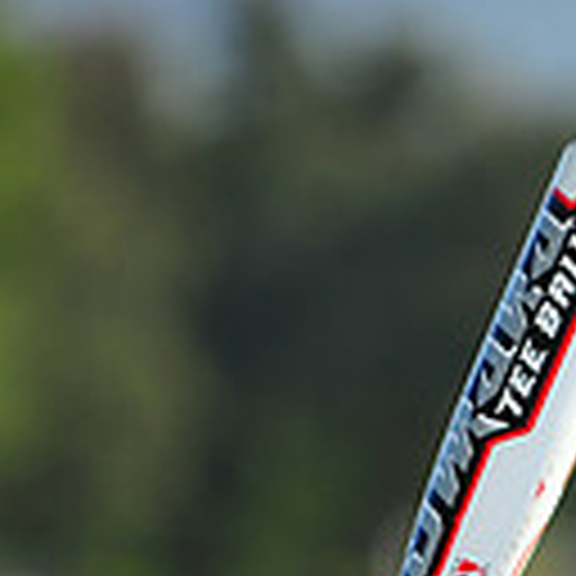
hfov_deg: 2.3
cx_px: 742
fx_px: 14477
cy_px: 1112
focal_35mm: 769
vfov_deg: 2.3
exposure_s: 1/1250
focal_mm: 200
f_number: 4
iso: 200
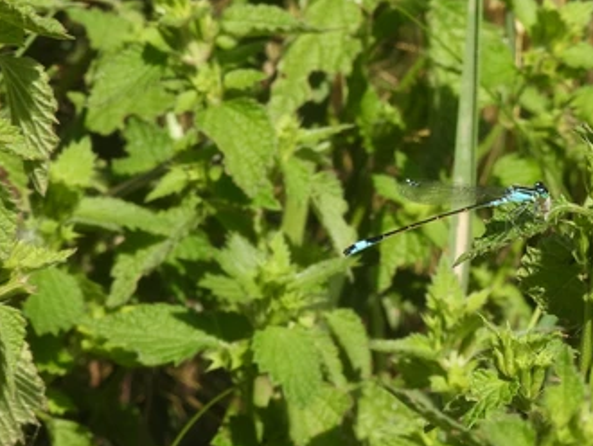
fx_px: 8640
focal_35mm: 504
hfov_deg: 3.9
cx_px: 548
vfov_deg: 3.0
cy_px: 180
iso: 100
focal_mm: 46.4
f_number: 6.3
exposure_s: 1/320
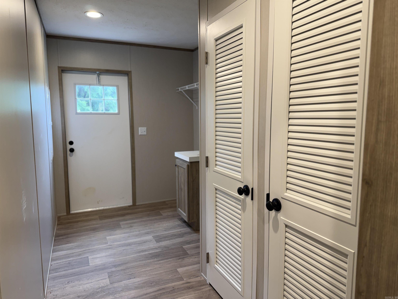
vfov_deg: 56.8
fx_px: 276
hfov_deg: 71.6
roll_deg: +0.0
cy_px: 150
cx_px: 199
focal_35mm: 24
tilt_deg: -6.9
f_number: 1.78
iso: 125
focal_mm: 6.76
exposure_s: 1/120
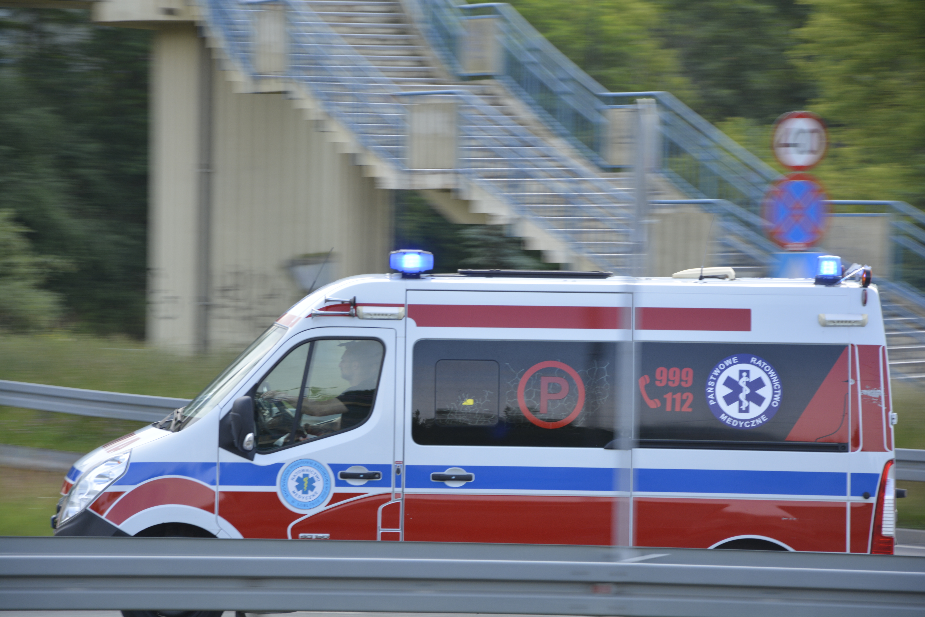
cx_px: 462
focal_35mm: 158
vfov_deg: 8.7
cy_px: 308
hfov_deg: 13.0
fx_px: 4047
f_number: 7.1
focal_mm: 105
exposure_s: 1/200
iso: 200
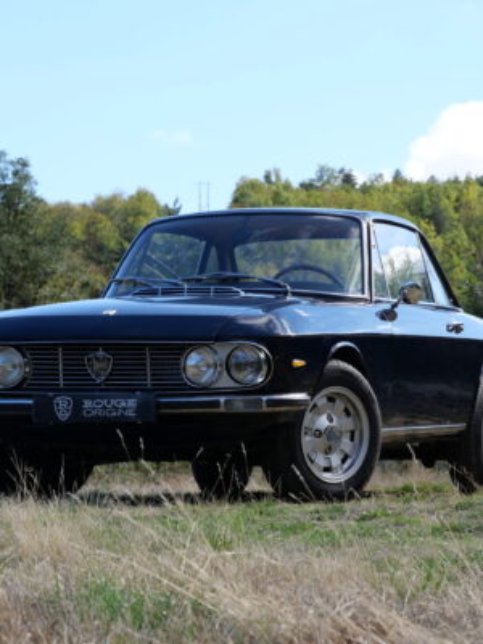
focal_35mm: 106
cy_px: 322
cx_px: 242
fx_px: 1972
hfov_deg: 14.0
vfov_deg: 18.5
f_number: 7.1
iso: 200
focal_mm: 53
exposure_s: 1/320
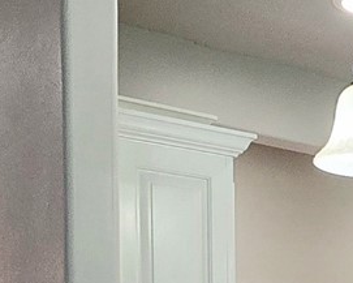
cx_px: 554
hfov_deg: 18.4
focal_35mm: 90
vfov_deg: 15.4
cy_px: 459
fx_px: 941
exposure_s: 1/60.2
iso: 100
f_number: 2.2
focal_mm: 2.2
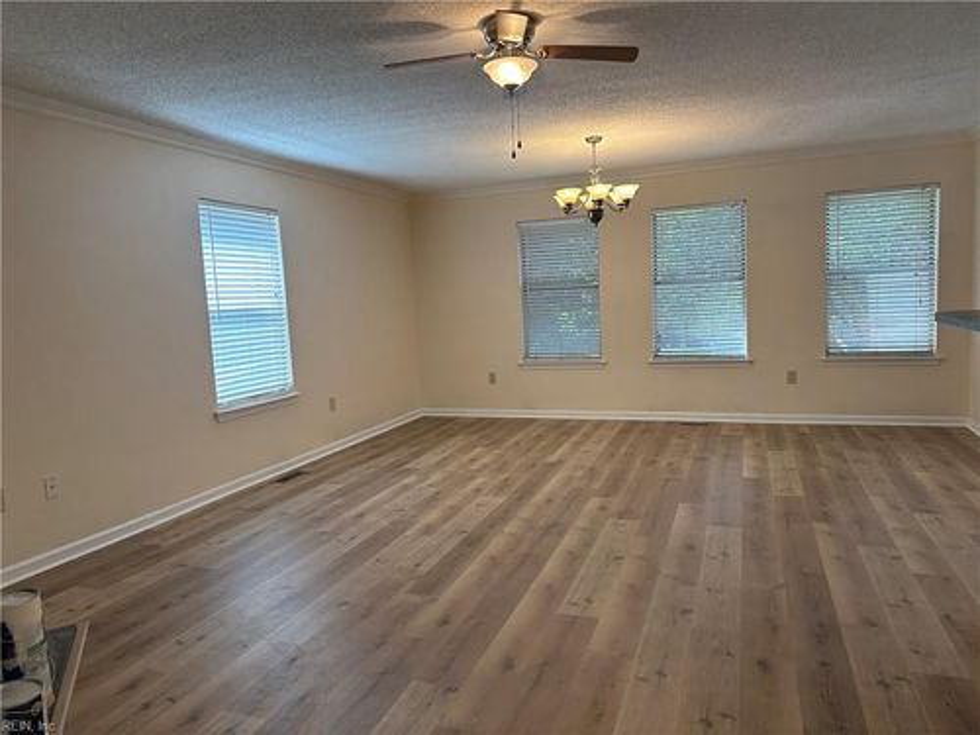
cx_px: 490
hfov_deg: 71.6
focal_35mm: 24
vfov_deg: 56.8
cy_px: 368
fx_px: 679
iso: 100
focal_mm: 6.86
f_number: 1.78
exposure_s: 1/120
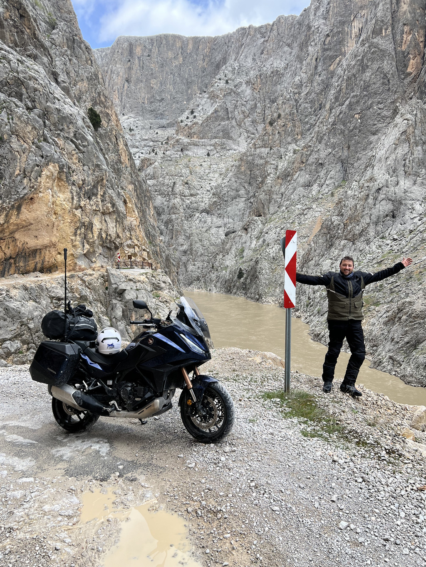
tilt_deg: -4.3
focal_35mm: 26
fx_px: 427
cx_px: 213
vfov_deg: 67.3
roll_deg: +3.4
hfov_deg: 53.1
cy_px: 284
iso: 50
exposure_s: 1/1209
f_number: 1.5
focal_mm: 5.7
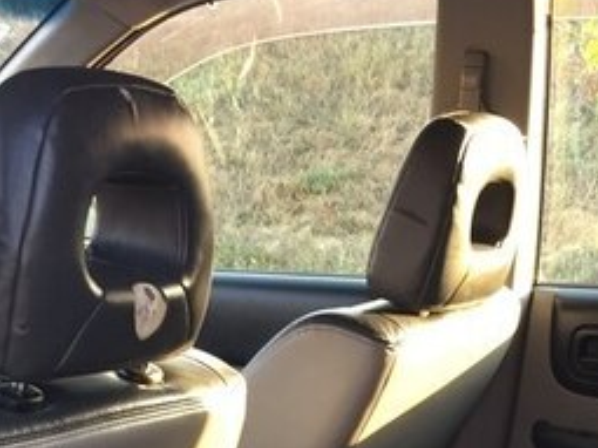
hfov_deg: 26.0
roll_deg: -1.3
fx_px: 1295
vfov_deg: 18.5
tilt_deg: -17.4
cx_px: 281
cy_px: 545
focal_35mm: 75
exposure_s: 1/50
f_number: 2.2
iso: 40
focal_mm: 4.15
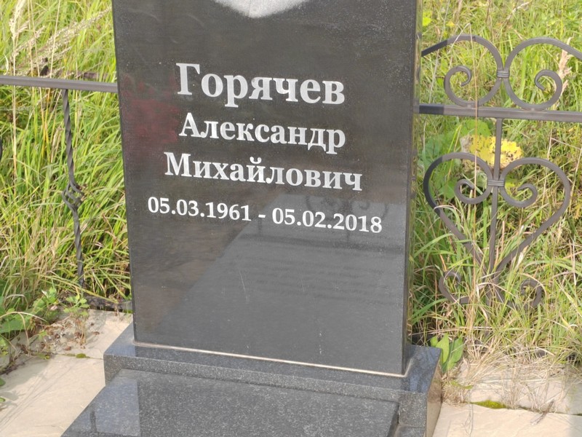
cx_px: 291
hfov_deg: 28.6
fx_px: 1143
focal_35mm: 68
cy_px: 218
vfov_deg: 21.6
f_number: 1.9
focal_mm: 5.52
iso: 100
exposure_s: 1/350
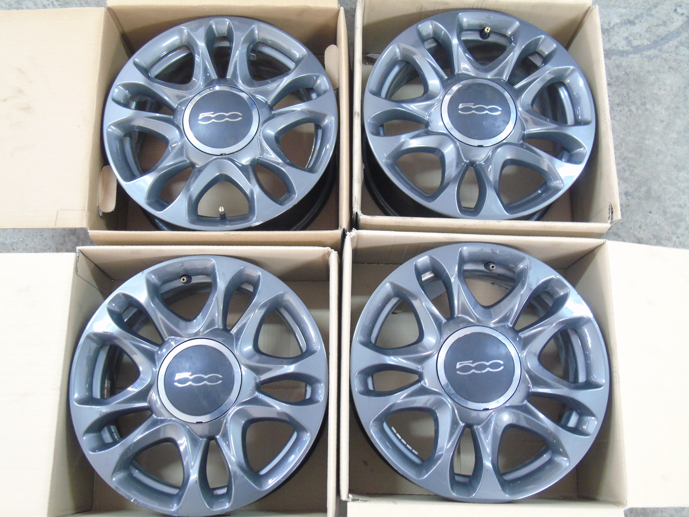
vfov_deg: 41.8
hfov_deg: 54.0
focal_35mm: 34
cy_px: 258
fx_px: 677
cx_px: 344
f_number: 3.8
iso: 400
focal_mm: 6.1
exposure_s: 1/5
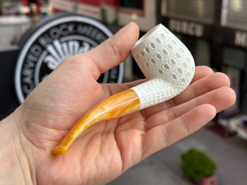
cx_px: 124
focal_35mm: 48
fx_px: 343
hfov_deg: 39.7
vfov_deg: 30.3
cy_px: 92
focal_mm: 6.86
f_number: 1.78
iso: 64
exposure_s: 1/830
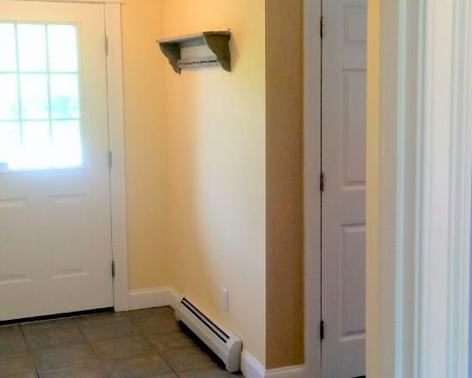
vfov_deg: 27.6
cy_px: 176
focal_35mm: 55
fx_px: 769
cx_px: 285
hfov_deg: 34.0
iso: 40
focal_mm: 4.15
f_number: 2.2
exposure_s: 1/30
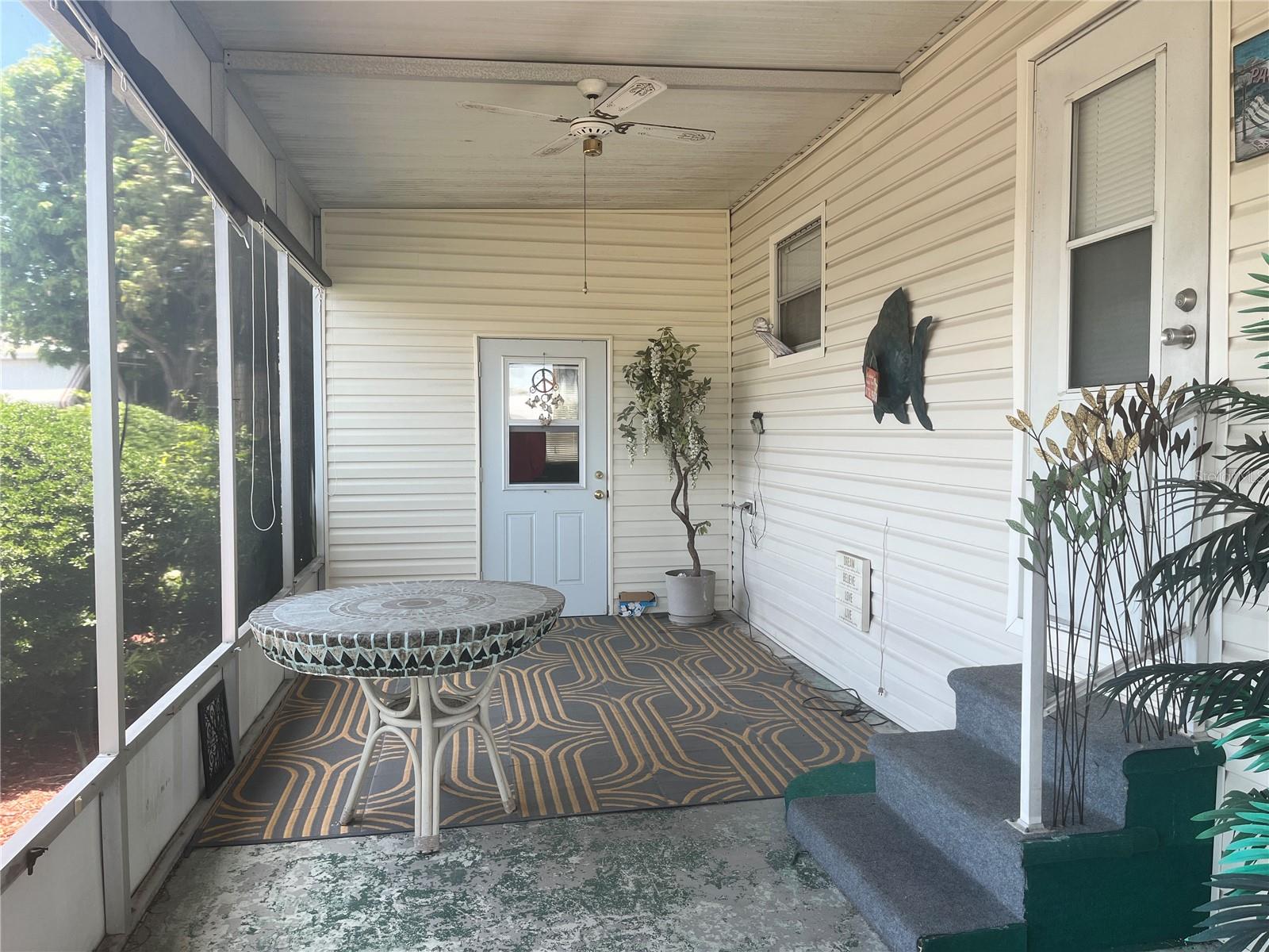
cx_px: 634
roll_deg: +0.2
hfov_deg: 67.3
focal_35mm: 26
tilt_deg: -2.0
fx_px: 953
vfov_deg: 53.1
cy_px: 476
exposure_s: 1/236
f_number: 1.6
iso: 40
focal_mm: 5.1
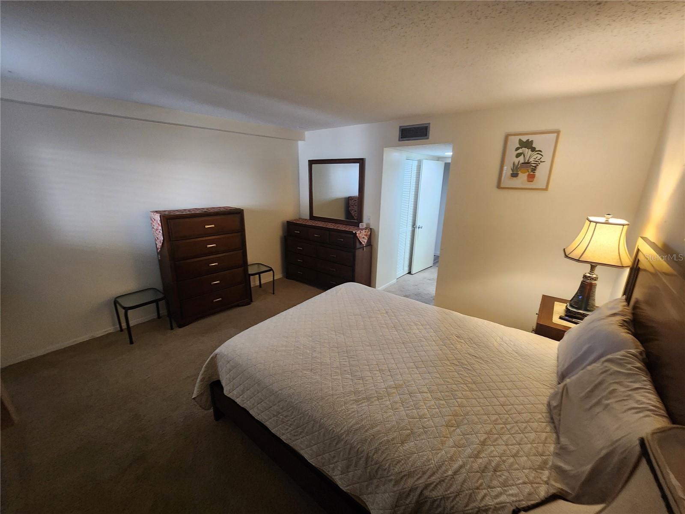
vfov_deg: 89.9
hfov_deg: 106.2
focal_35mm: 13
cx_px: 342
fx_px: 257
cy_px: 257
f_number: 2.2
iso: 400
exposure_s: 1/30
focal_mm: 2.2
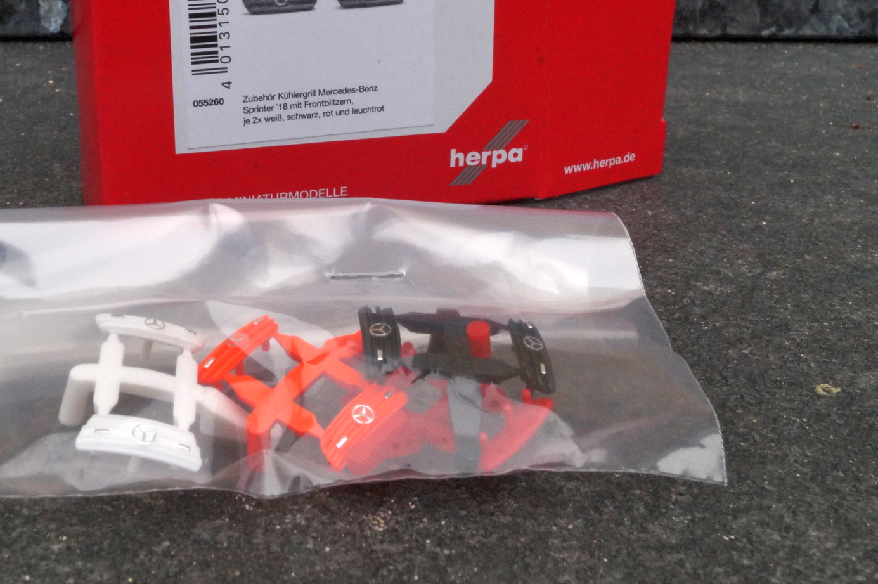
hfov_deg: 38.1
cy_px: 216
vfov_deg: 25.9
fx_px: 1267
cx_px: 379
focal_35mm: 52
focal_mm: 24
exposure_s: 1/60
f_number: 22
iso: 1000
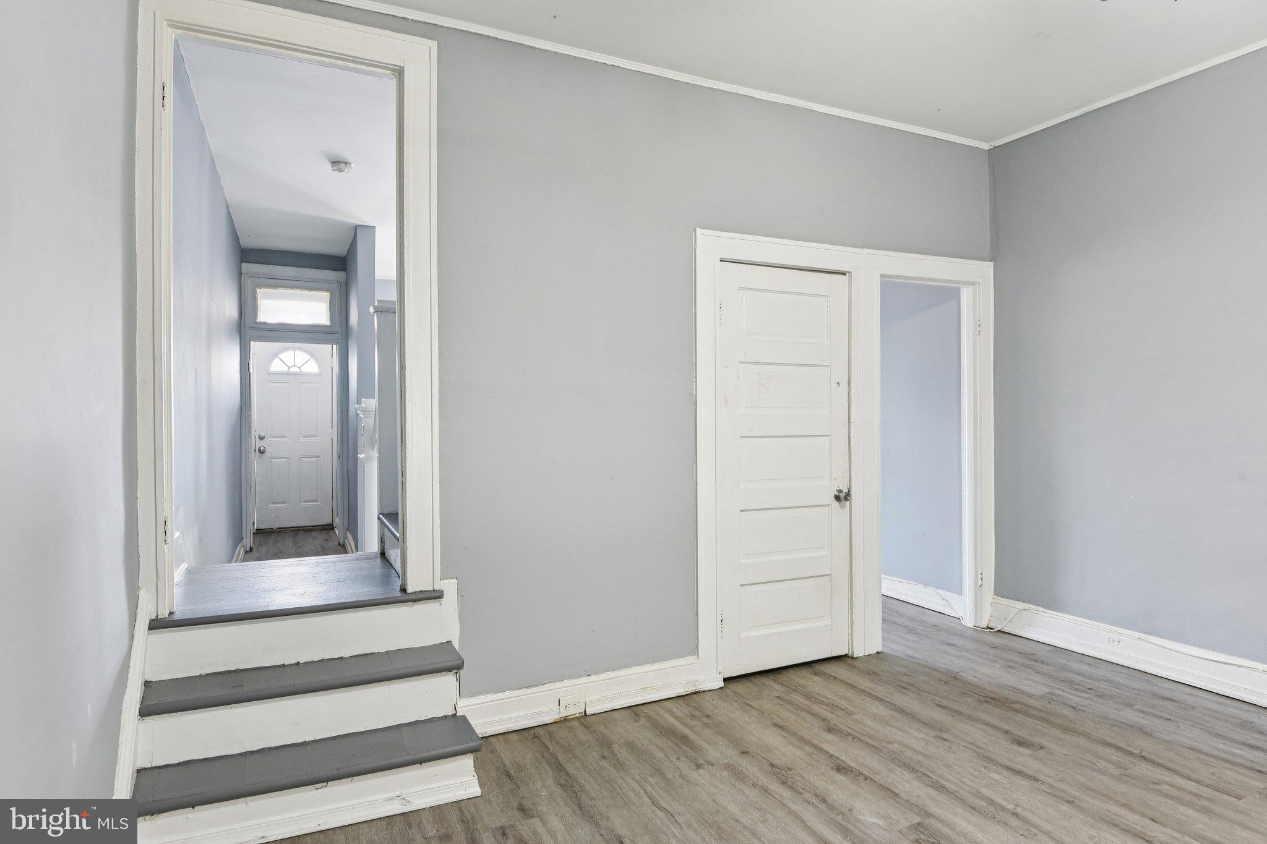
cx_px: 634
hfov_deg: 86.9
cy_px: 422
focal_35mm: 19
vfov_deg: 64.5
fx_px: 669
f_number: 8
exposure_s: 1/13
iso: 400
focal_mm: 19
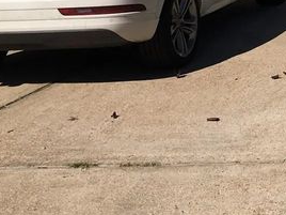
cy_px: -124
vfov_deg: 12.6
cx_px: 488
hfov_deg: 15.6
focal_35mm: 111
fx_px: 917
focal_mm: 4.15
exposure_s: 1/3077
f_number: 2.2
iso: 25
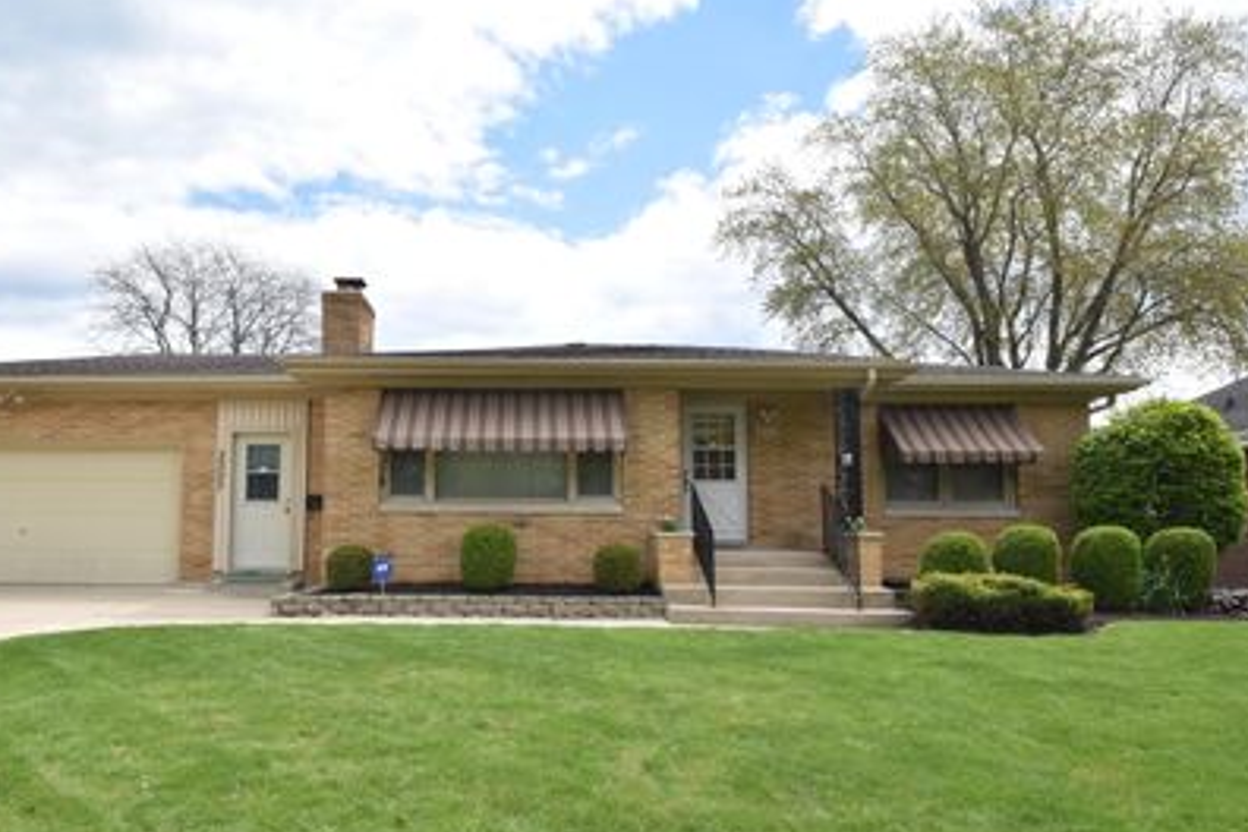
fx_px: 854
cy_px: 465
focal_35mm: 25
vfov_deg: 51.8
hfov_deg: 71.5
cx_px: 495
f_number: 13
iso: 800
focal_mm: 13
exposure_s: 1/640
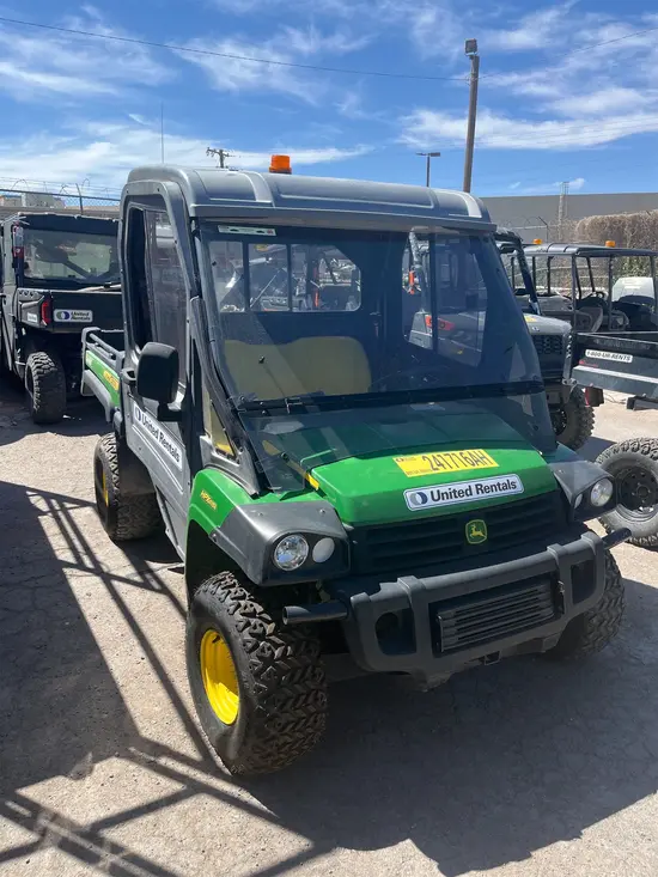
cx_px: 329
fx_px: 659
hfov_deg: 53.1
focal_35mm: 26
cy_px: 438
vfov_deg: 67.3
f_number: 1.6
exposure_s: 1/2358
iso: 50
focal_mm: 5.1
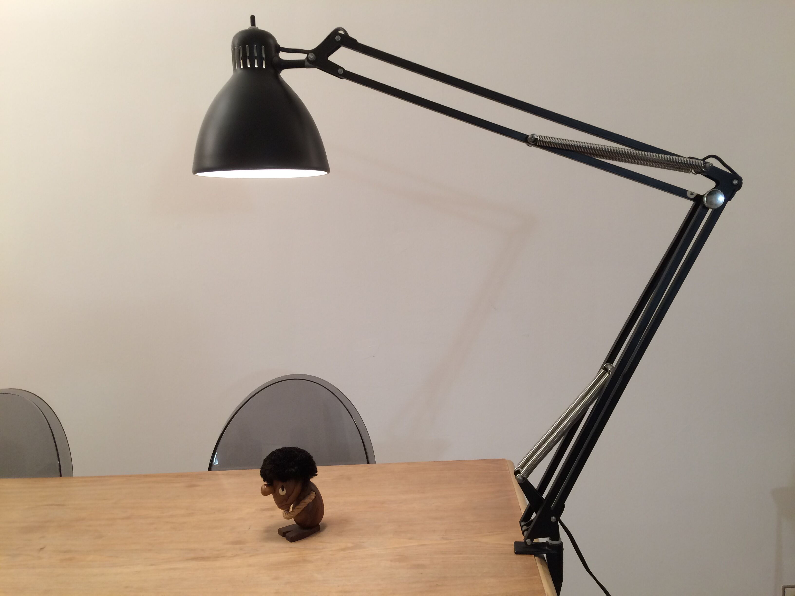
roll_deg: +1.8
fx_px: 666
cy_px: 298
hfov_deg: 61.7
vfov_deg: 48.2
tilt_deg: -6.2
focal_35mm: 29
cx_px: 398
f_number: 2.2
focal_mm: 4.15
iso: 40
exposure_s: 1/33
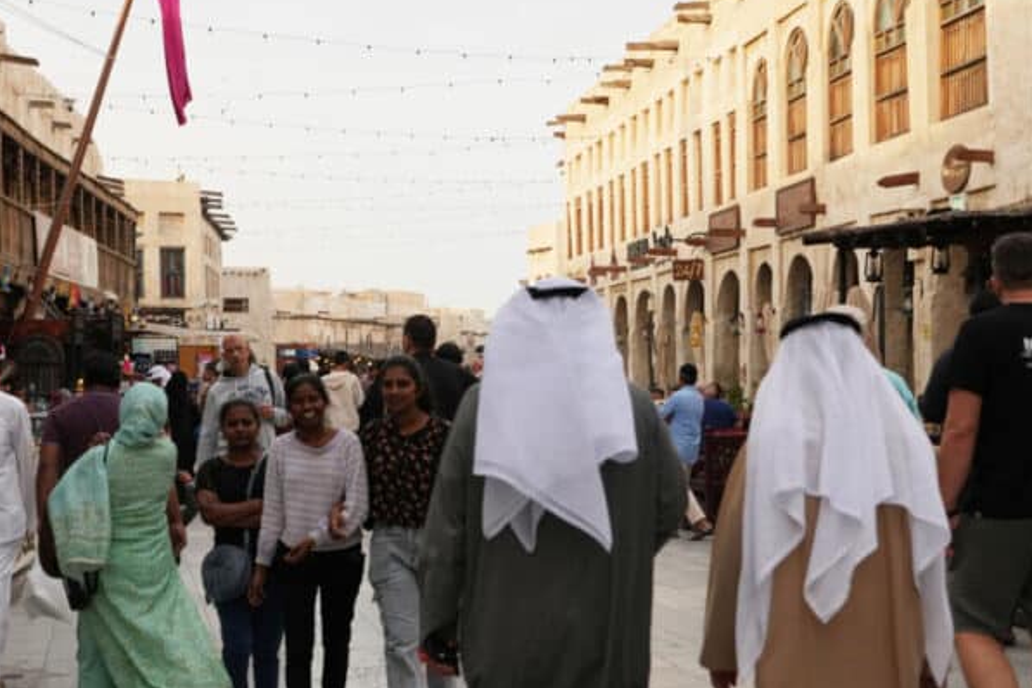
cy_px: 363
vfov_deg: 21.6
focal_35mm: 63
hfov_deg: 31.9
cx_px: 539
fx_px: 1806
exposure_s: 1/800
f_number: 5.6
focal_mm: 49
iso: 800
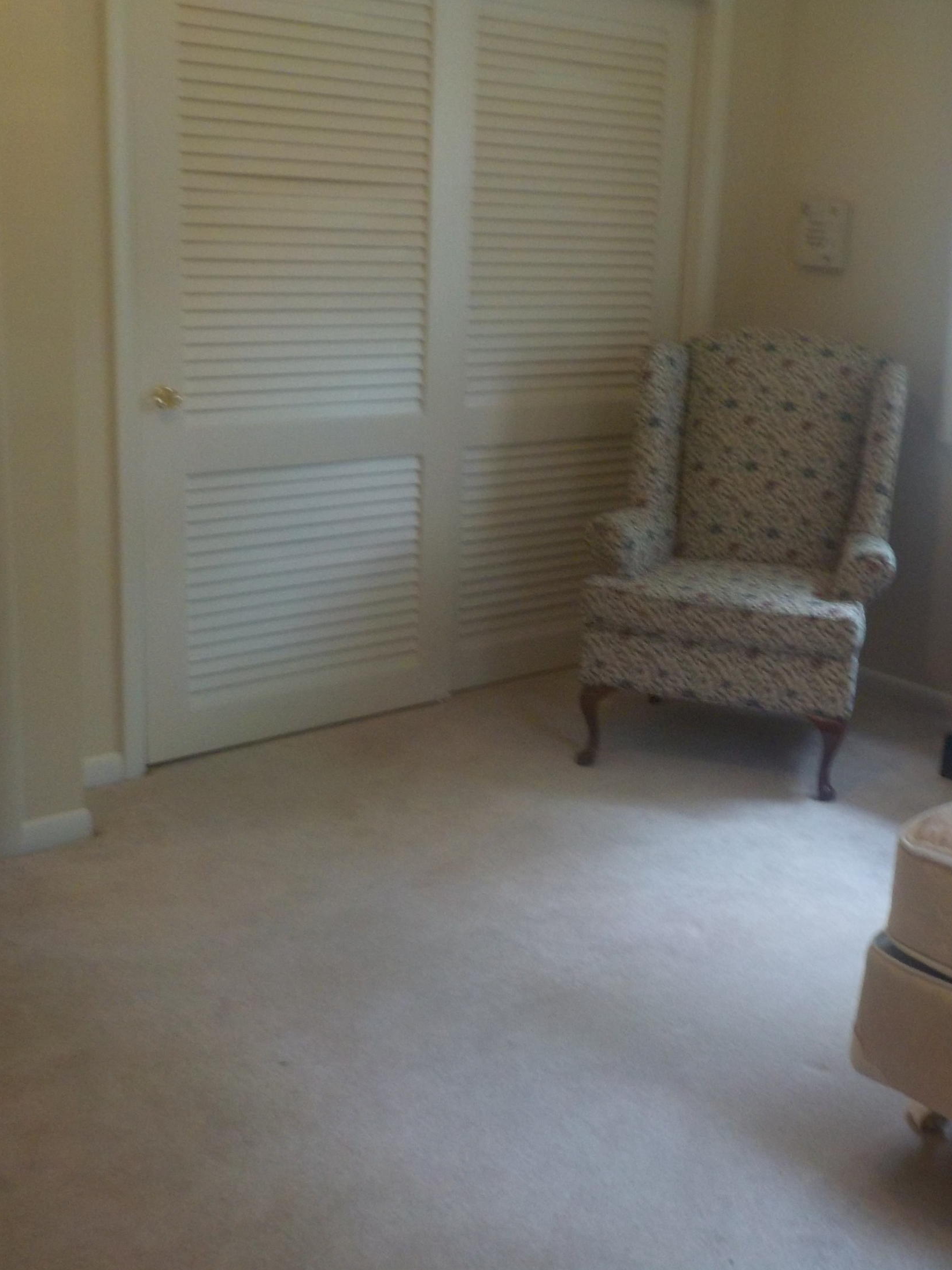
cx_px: 662
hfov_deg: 34.7
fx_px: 1504
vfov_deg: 45.8
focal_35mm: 41
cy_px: 632
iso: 200
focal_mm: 4.1
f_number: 3.3
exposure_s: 1/30
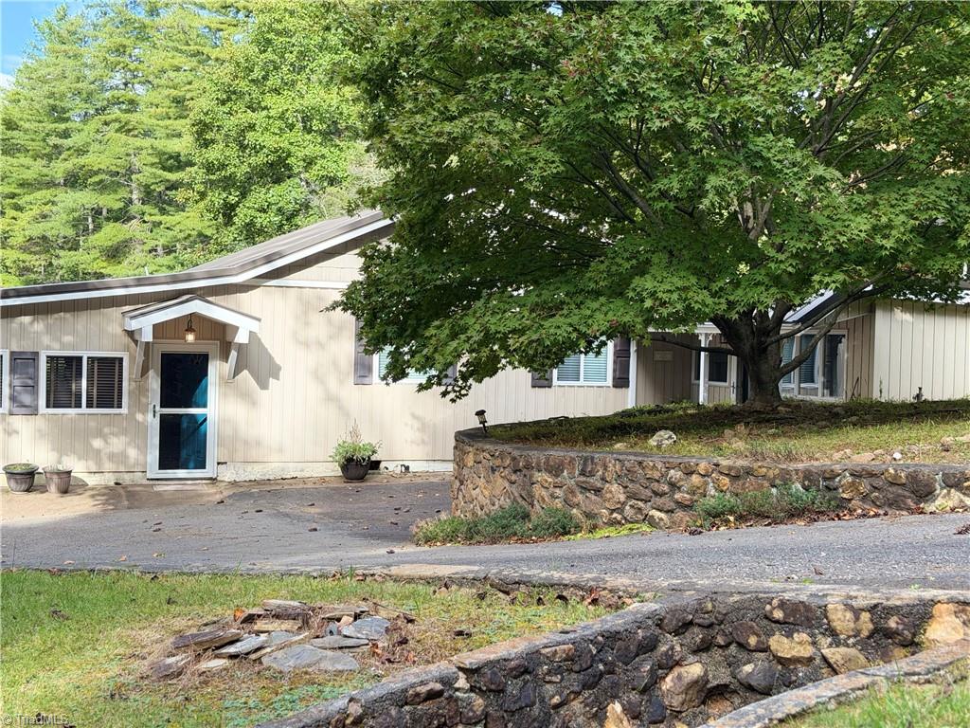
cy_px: 364
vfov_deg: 30.3
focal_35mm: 48
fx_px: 1345
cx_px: 485
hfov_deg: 39.7
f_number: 1.78
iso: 100
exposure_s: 1/962
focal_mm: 6.76
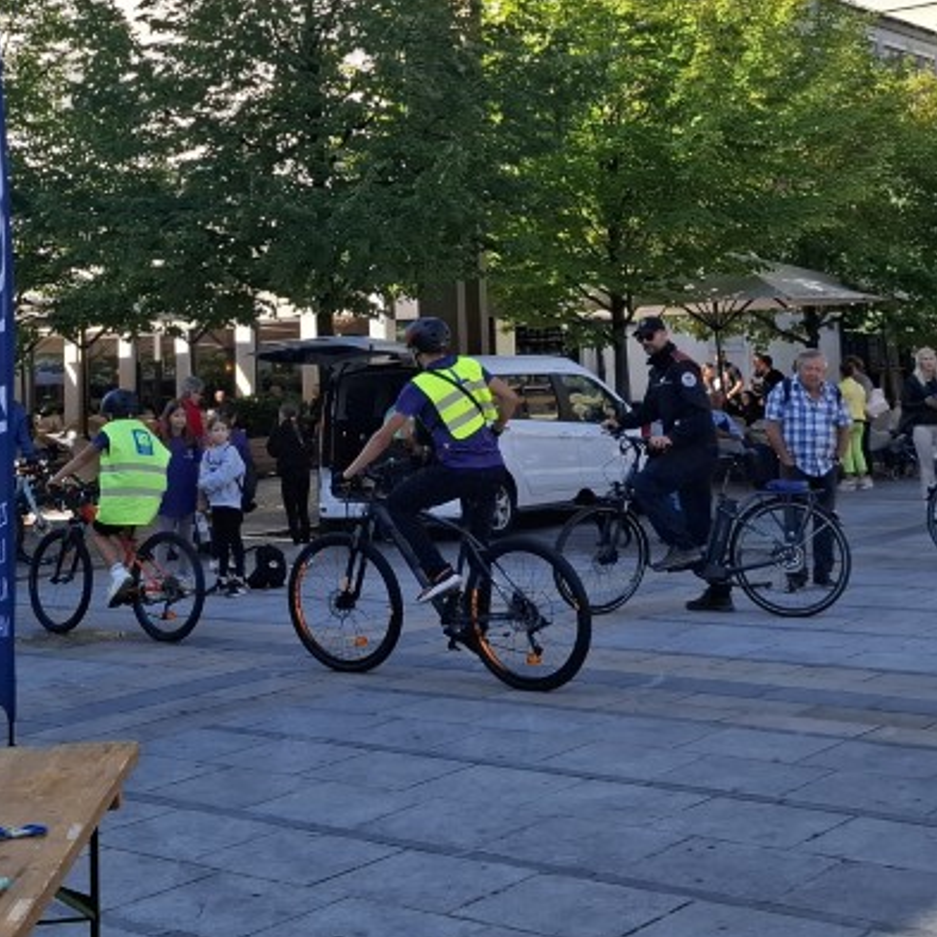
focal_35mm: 53
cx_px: 329
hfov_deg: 32.0
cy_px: 169
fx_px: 1623
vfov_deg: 31.3
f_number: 1.8
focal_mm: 5.54
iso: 50
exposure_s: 1/1471
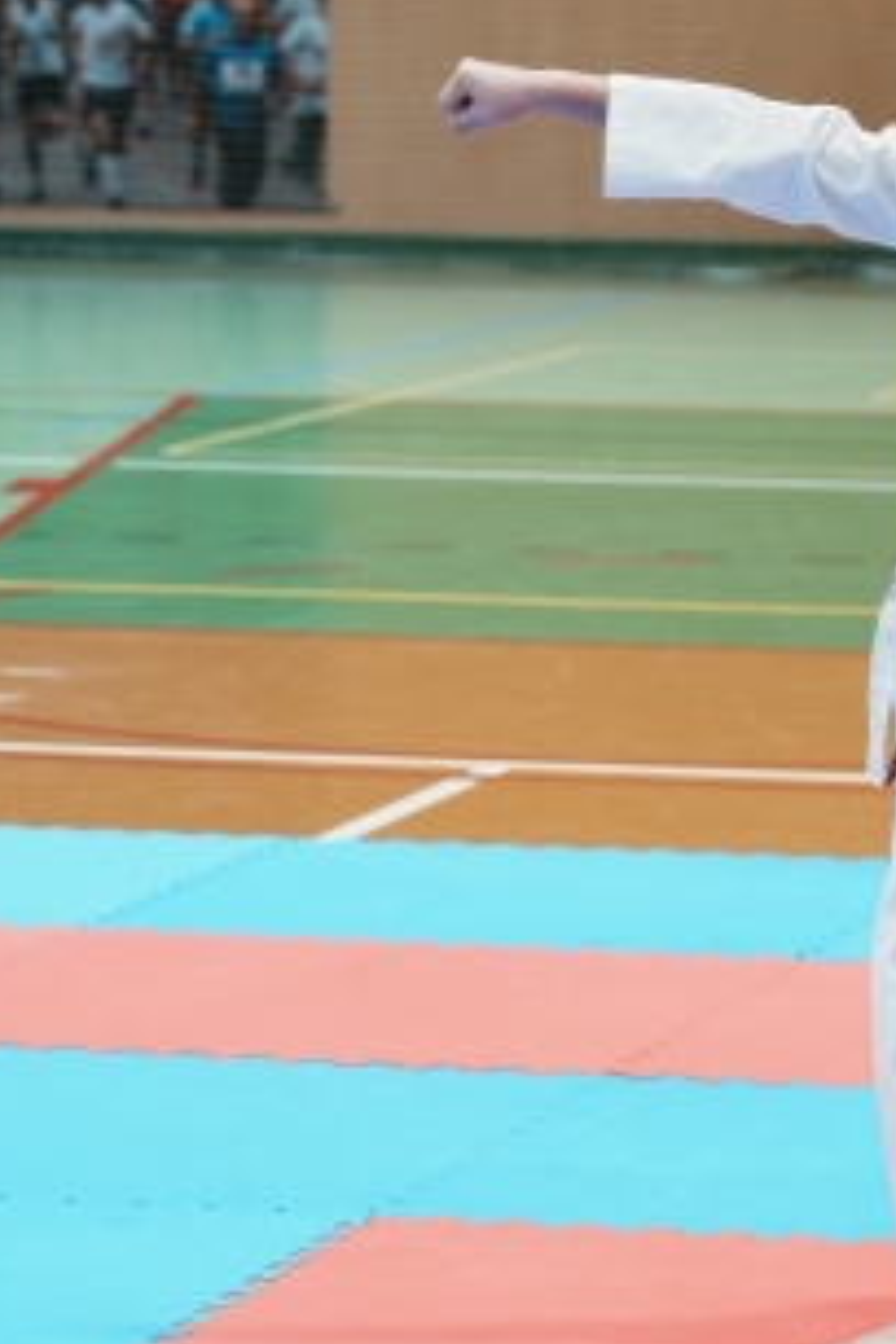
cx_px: 826
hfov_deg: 6.7
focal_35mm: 206
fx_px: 7690
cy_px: 742
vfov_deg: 10.0
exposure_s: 1/50
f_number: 5
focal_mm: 105
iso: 640
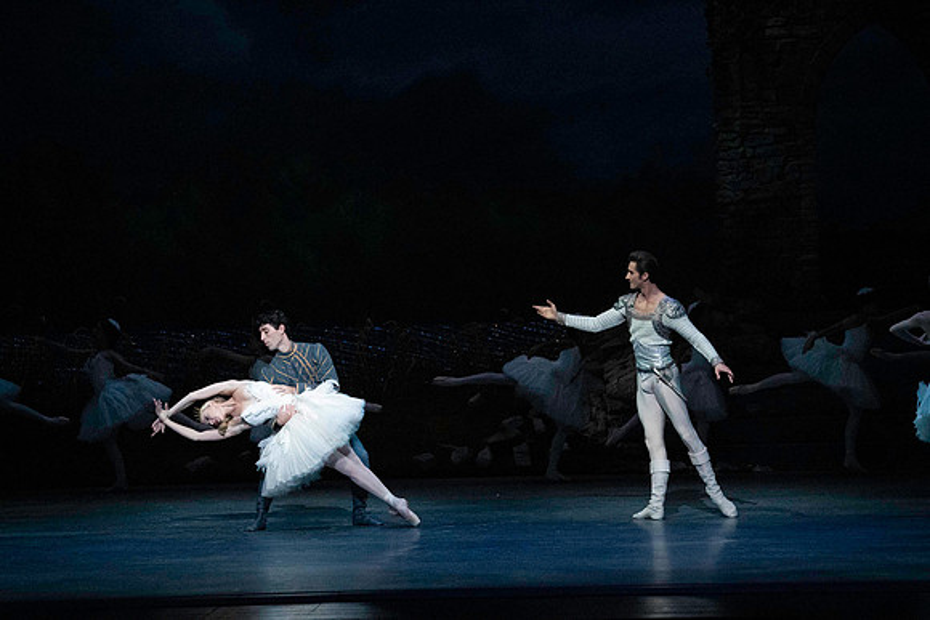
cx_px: 465
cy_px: 310
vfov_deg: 9.3
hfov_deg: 14.0
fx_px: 3798
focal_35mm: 147
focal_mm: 147
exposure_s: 1/400
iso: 25600
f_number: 5
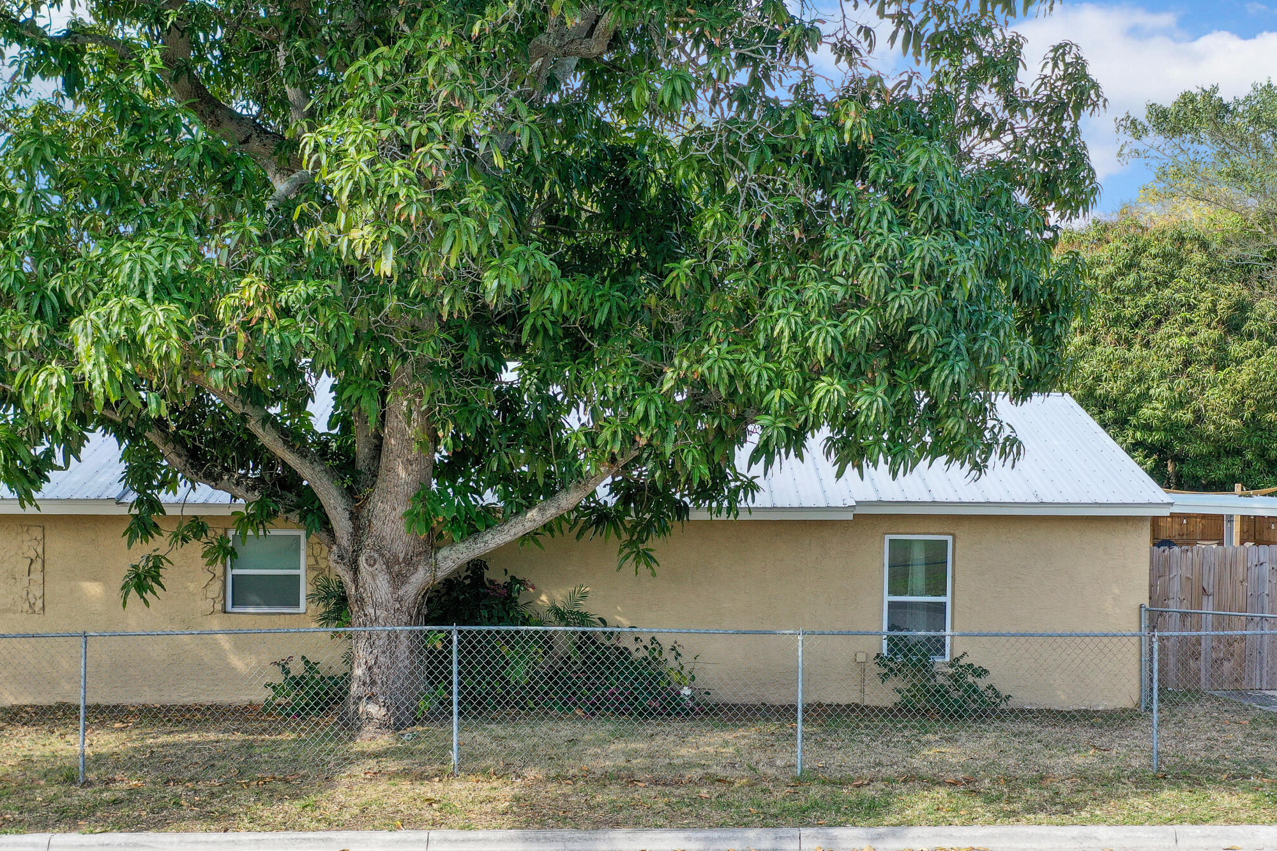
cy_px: 469
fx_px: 1490
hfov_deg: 46.4
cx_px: 649
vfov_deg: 31.9
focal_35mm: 42
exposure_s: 1/200
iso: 100
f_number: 4.5
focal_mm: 10.26
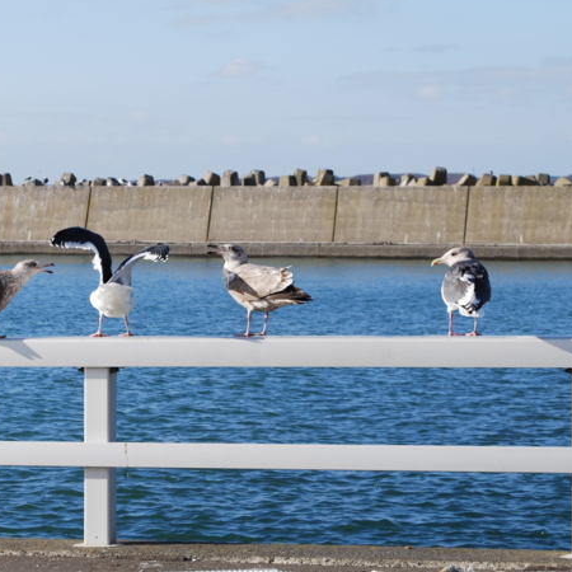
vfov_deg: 14.0
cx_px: 108
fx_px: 2332
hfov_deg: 13.9
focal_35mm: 125
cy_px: 291
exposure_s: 1/250
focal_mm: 55
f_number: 8
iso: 100
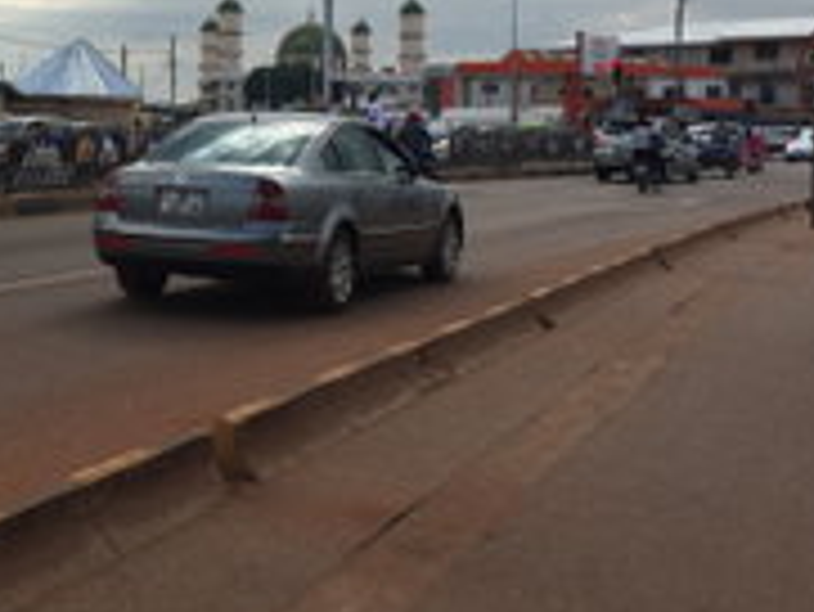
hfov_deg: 29.3
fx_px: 1506
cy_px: 112
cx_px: 126
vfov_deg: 22.6
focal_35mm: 64
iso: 32
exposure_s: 1/1276
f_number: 2.2
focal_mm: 4.15
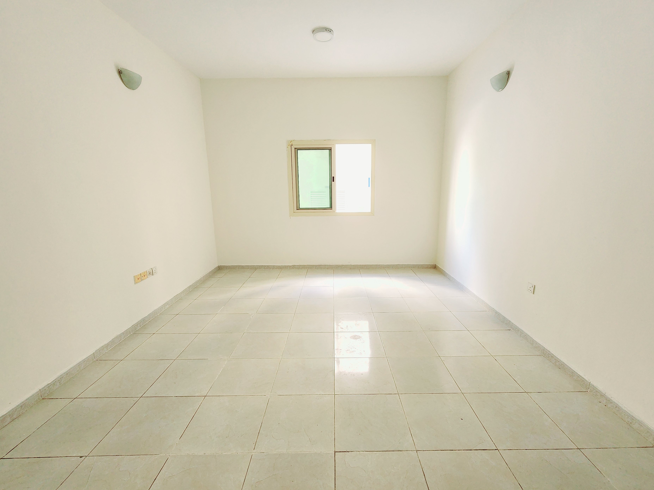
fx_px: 265
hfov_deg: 102.0
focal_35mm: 14
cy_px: 250
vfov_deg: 85.7
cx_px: 344
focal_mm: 2.2
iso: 200
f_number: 2.2
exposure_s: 1/60
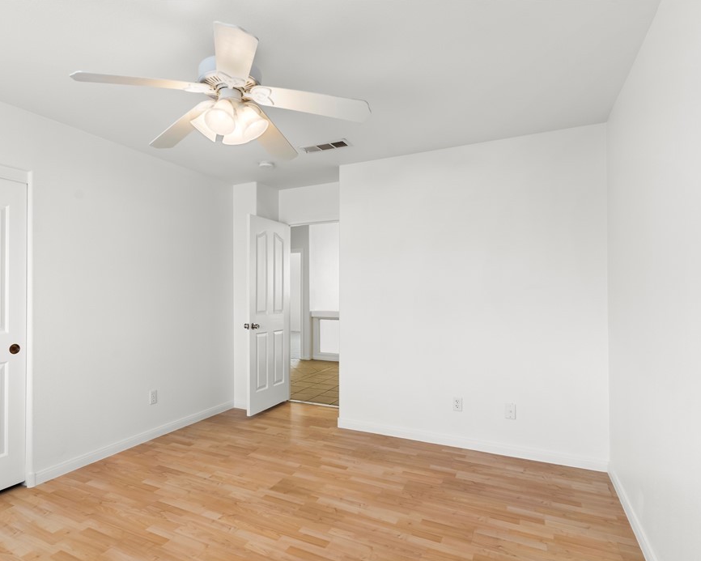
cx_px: 295
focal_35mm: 20
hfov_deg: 79.8
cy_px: 291
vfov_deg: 68.1
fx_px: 415
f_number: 8
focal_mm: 17
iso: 500
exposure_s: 1/50
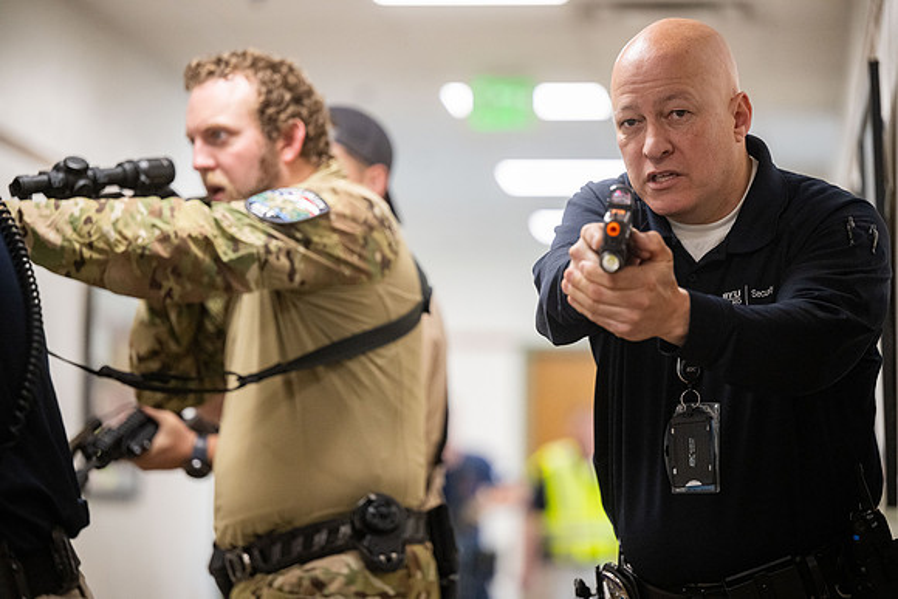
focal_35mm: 140
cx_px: 449
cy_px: 300
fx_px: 3493
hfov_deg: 14.7
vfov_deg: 9.8
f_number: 2.8
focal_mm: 140
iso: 2500
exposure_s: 1/640
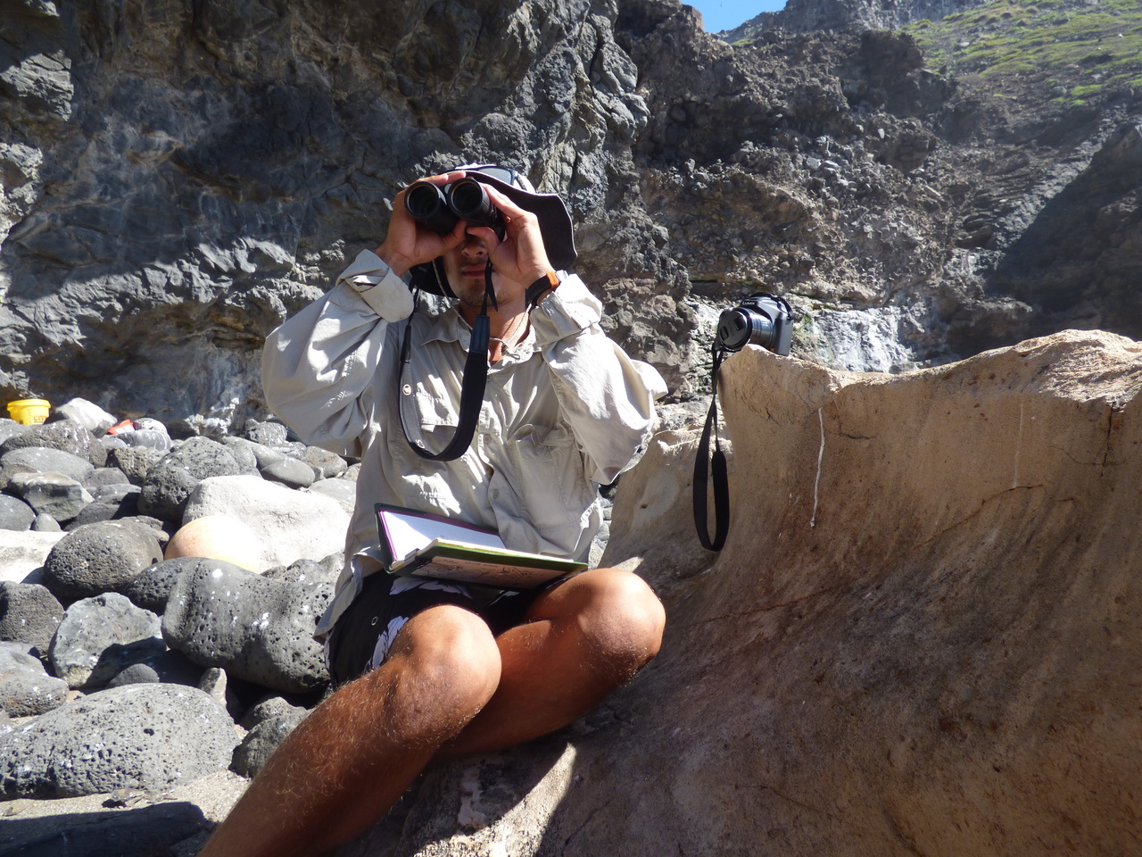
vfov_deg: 66.0
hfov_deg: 81.7
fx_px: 660
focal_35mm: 20
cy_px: 428
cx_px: 571
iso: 100
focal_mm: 3.58
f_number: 2.8
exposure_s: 1/250
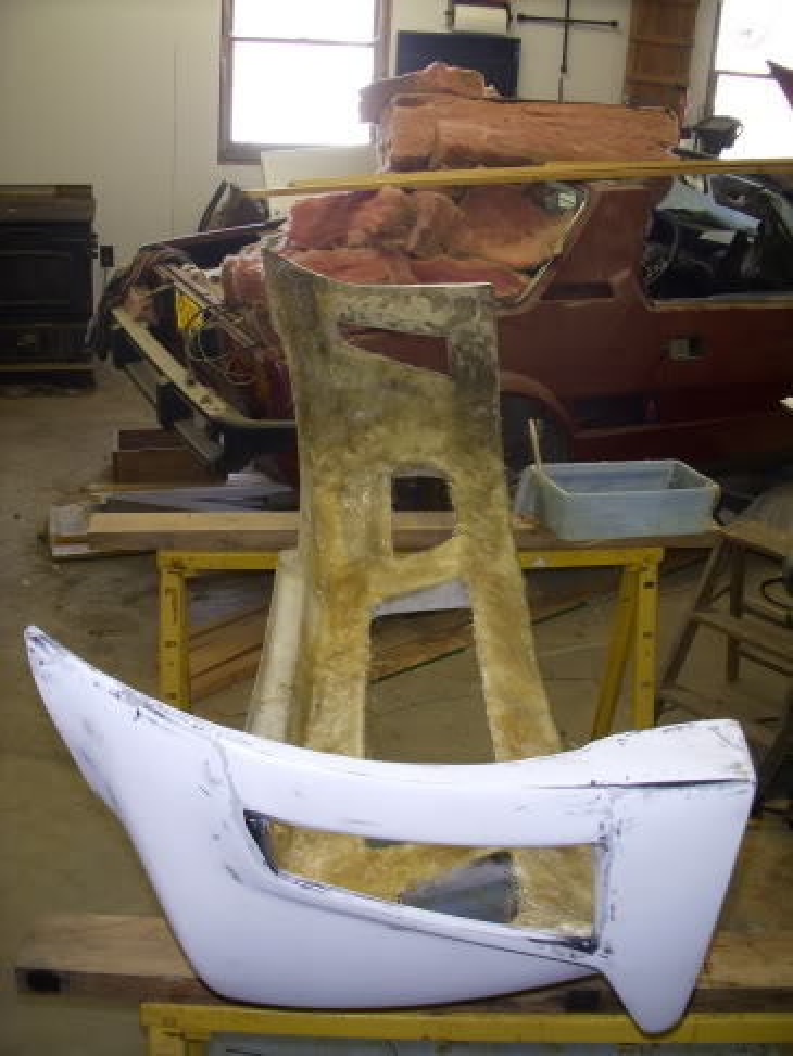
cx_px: 396
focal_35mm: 38
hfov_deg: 37.8
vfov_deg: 49.0
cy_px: 528
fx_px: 1160
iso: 100
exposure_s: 1/30
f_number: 3.3
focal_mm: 6.3
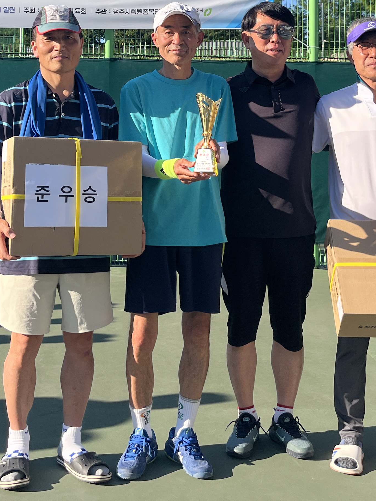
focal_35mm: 57
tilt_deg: +3.5
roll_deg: +0.0
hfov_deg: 25.5
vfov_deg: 32.9
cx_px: 128
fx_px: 826
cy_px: 106
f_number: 1.6
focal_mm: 5.1
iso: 50
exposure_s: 1/2137
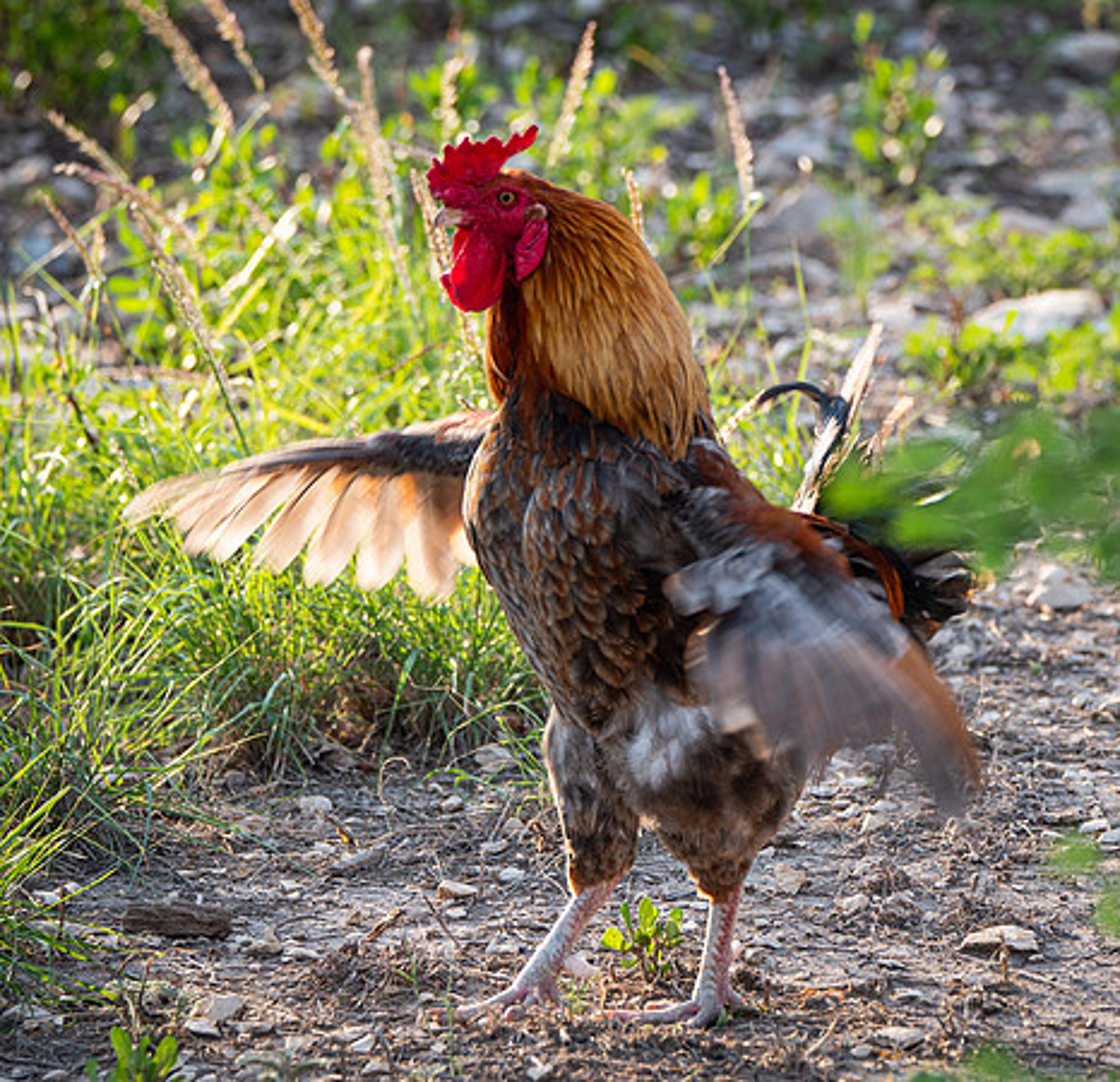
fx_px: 11909
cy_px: 521
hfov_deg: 5.4
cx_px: 637
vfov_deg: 5.2
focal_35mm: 331
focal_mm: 138
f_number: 4.5
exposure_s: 1/320
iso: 200
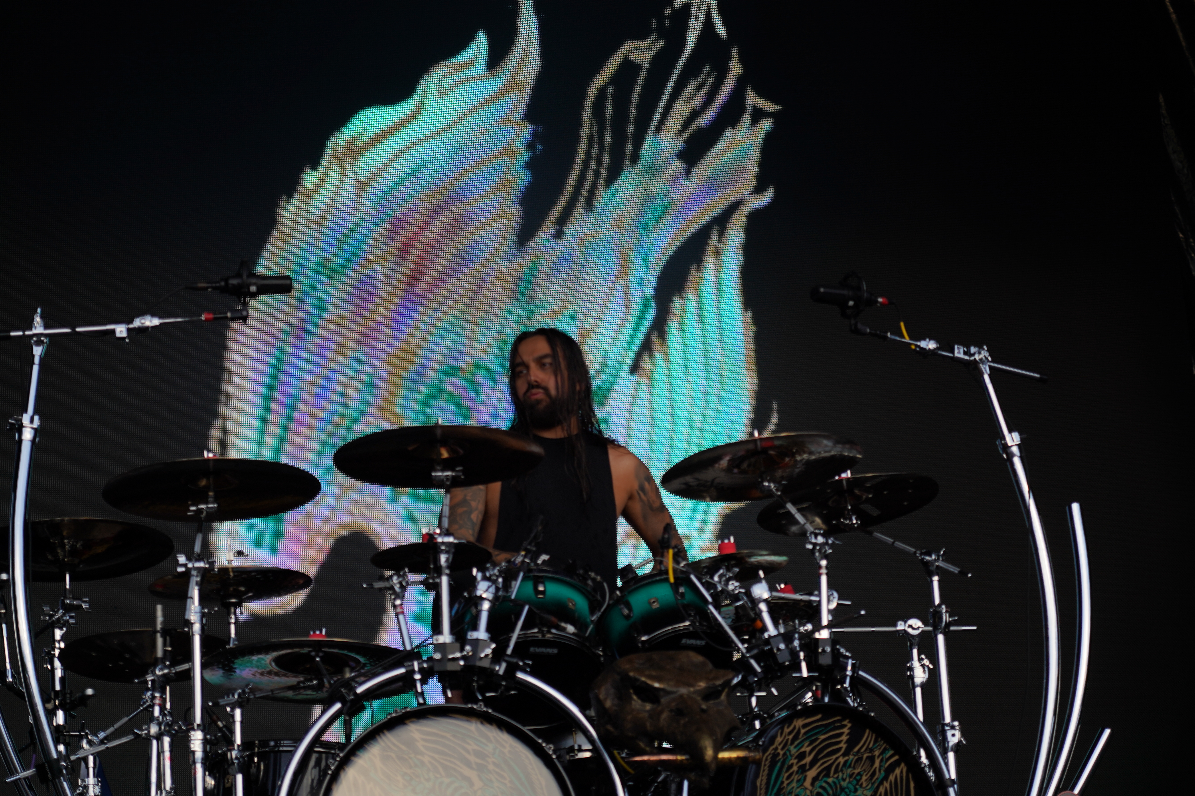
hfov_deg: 17.5
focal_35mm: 117
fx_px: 3883
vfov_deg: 11.7
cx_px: 610
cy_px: 376
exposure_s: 1/125
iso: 100
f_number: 4
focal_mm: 105
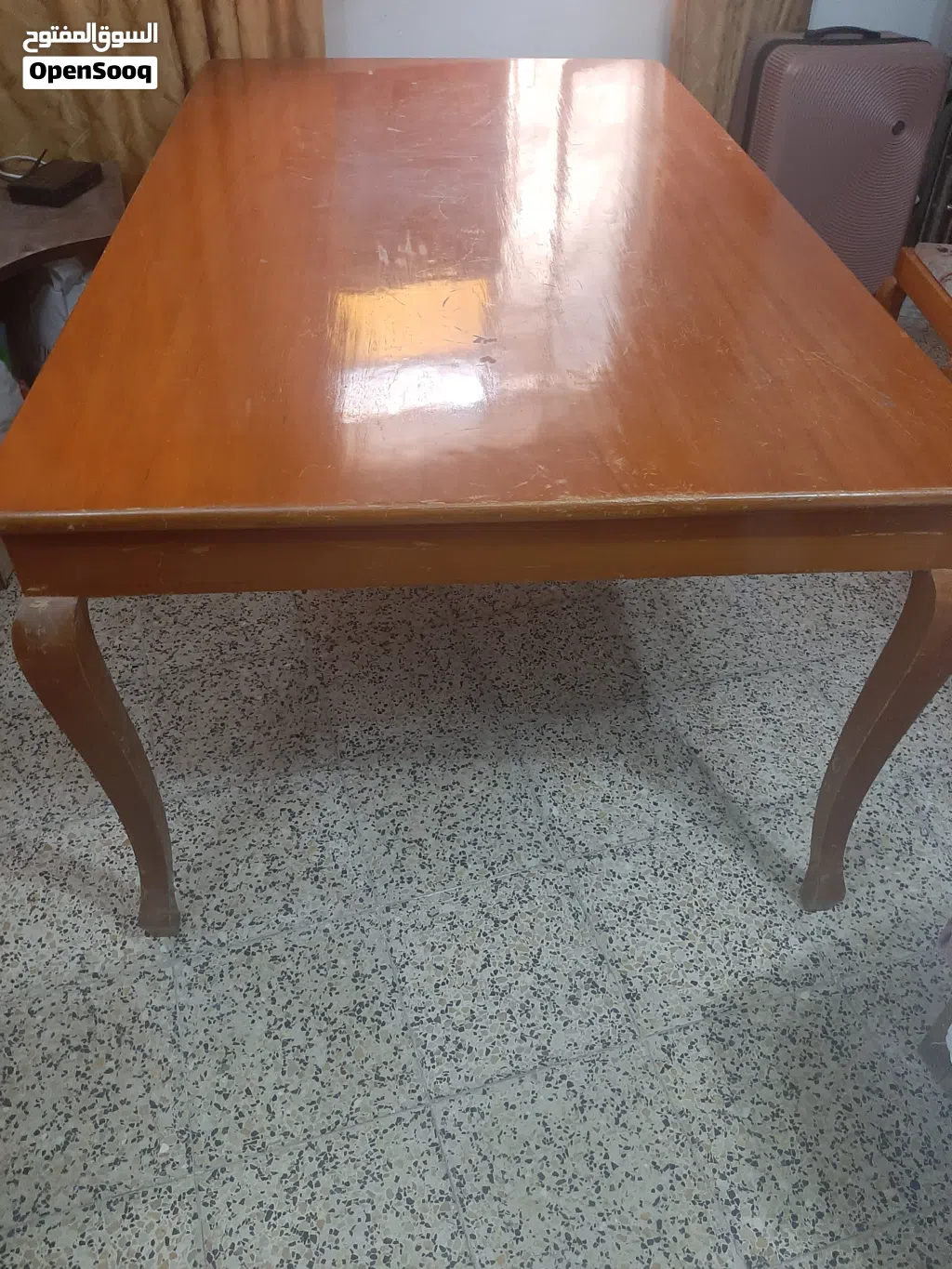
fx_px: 953
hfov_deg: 53.1
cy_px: 634
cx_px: 476
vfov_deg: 67.3
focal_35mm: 26
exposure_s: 1/25
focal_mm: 3.93
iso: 200
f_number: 1.7
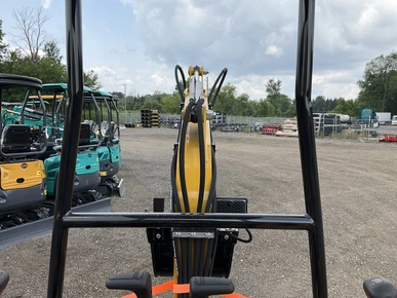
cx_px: 198
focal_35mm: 30
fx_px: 344
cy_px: 153
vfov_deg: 46.8
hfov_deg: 60.0
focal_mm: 3
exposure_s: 1/829
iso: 25
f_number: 1.8
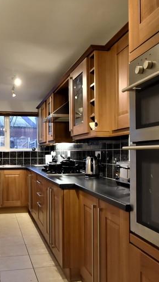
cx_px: 40
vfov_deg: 62.5
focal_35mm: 31
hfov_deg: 36.9
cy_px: 155
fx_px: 232
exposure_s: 1/60
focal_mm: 10
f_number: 4
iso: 1000
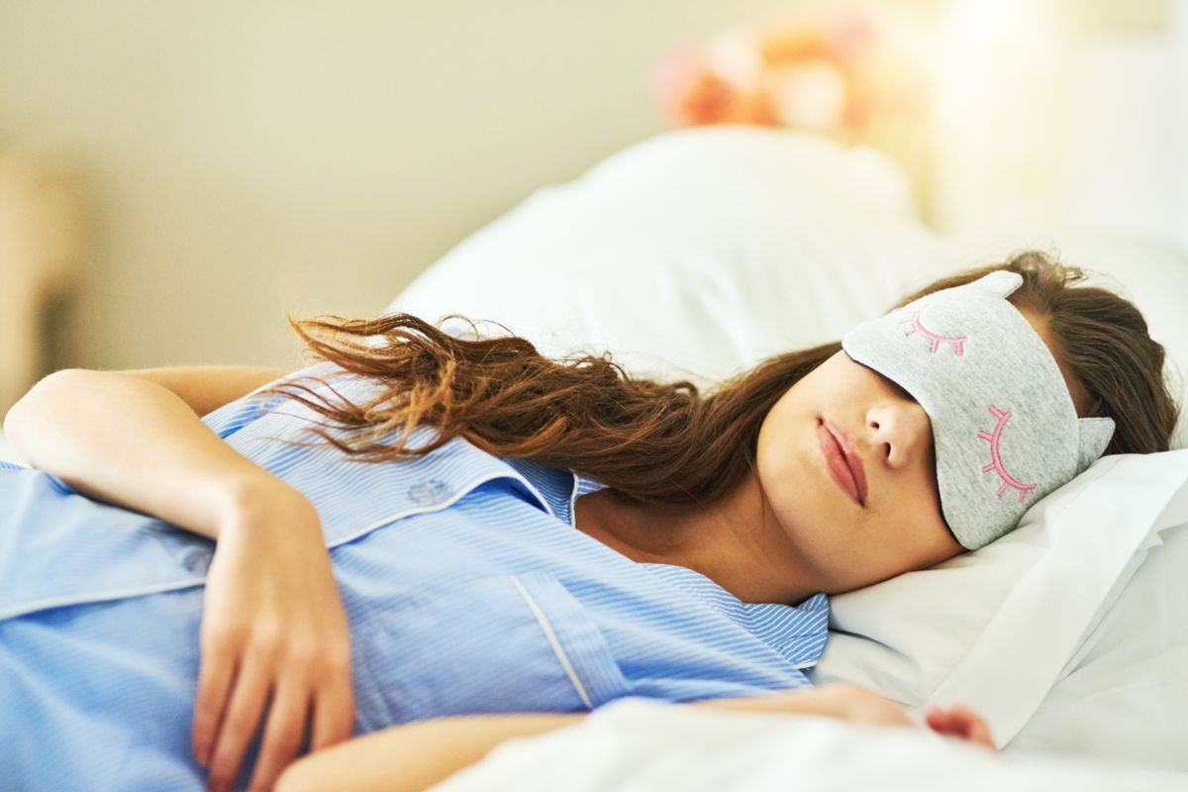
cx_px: 594
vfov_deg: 16.1
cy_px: 396
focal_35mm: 85
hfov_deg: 23.9
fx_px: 2805
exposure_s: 1/125
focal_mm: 85
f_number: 2
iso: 800
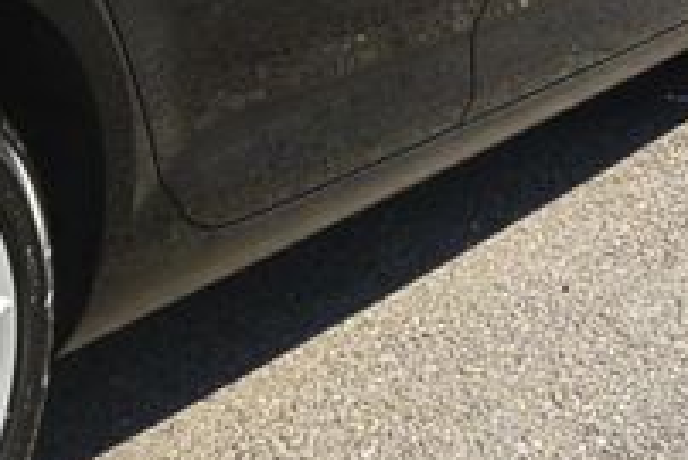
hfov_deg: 13.7
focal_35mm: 137
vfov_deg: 9.9
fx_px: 2620
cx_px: -463
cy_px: -15
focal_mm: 10
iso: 160
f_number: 6.3
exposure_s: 1/250
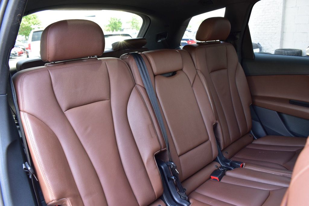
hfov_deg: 67.4
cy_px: 103
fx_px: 232
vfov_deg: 47.9
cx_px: 154
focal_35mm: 27
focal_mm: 18
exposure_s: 1/25
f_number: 7.1
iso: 400
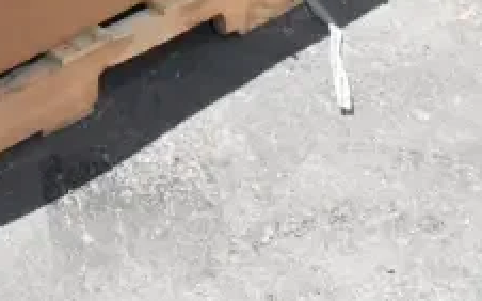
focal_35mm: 124
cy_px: -518
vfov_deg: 9.1
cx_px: -156
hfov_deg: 15.9
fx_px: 1628
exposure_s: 1/1250
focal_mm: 20
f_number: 18
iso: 6400
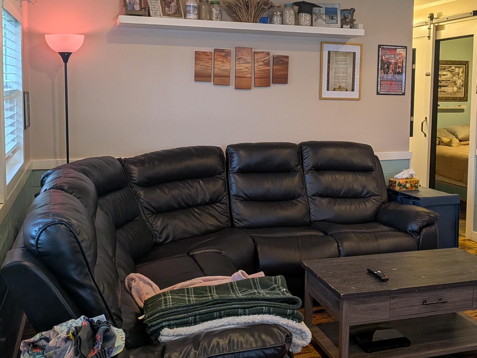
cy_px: 132
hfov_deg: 46.5
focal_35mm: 40
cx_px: 291
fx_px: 551
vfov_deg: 35.7
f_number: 1.7
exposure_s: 1/120
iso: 44
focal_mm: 4.53
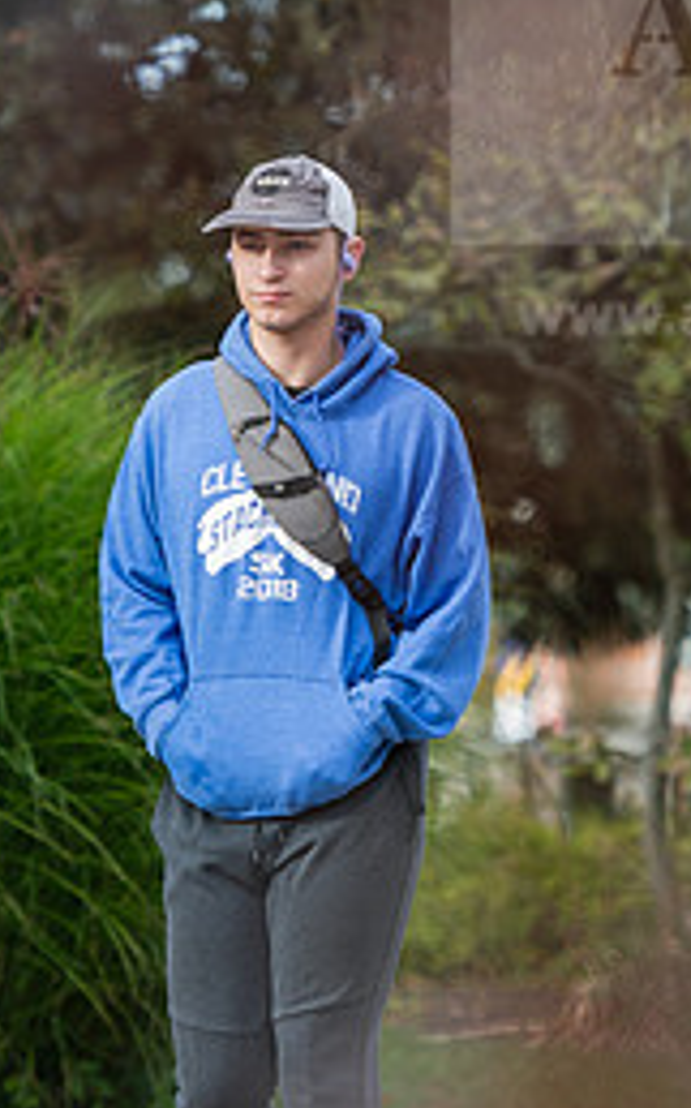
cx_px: 322
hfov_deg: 3.8
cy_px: 406
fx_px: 10377
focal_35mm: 344
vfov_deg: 6.1
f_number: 2.8
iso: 160
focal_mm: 150
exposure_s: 1/500
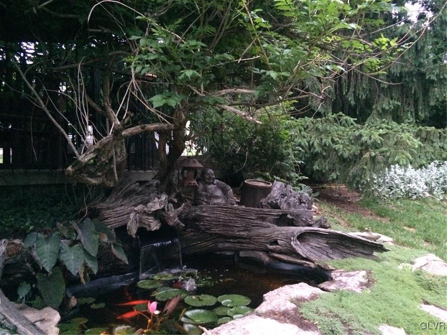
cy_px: 168
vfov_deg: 48.2
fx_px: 374
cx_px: 224
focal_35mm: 29
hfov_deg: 61.7
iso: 500
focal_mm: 4.15
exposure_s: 1/15
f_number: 2.2
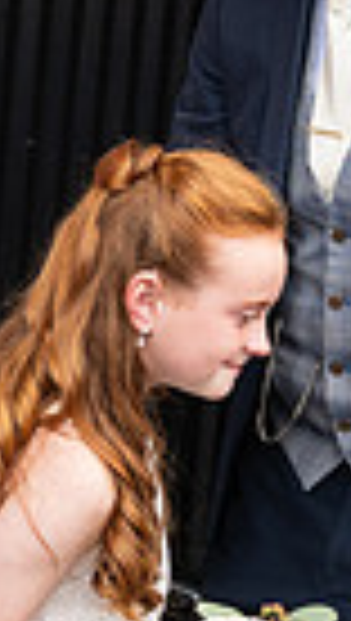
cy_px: 281
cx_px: -108
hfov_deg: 8.5
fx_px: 2324
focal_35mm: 141
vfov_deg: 15.2
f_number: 3.5
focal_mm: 32
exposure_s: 1/160
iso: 320
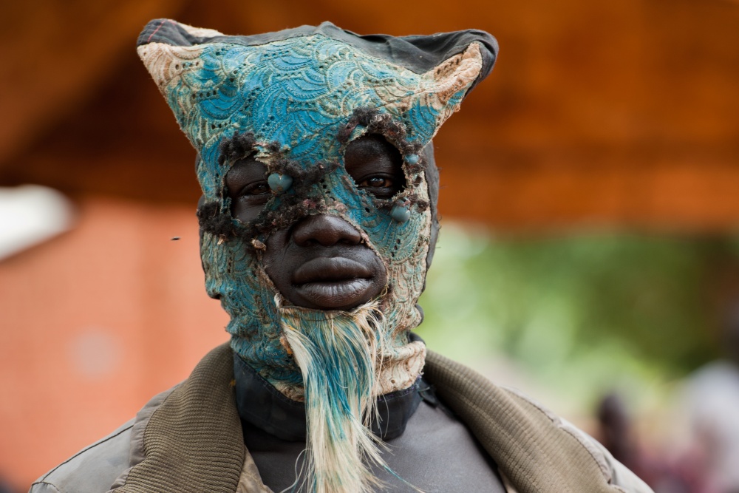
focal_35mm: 200
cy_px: 246
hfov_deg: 10.3
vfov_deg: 6.9
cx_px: 370
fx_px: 4106
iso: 250
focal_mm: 200
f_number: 5.6
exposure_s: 1/200
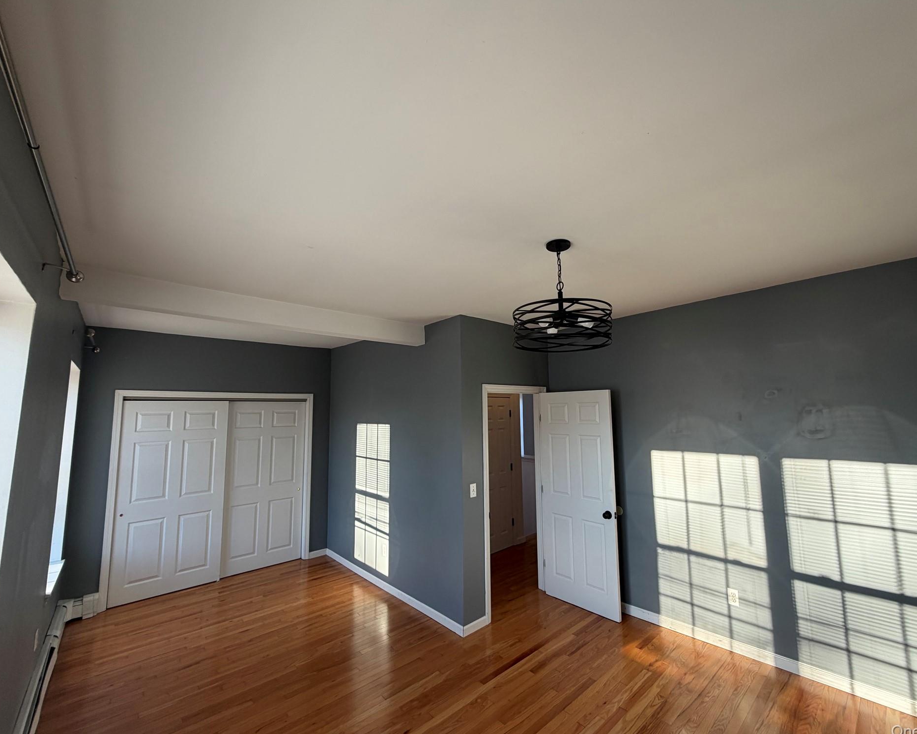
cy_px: 365
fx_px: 407
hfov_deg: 96.7
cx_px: 488
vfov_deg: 84.0
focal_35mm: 15
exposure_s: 1/121
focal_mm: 2.22
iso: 50
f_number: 2.2
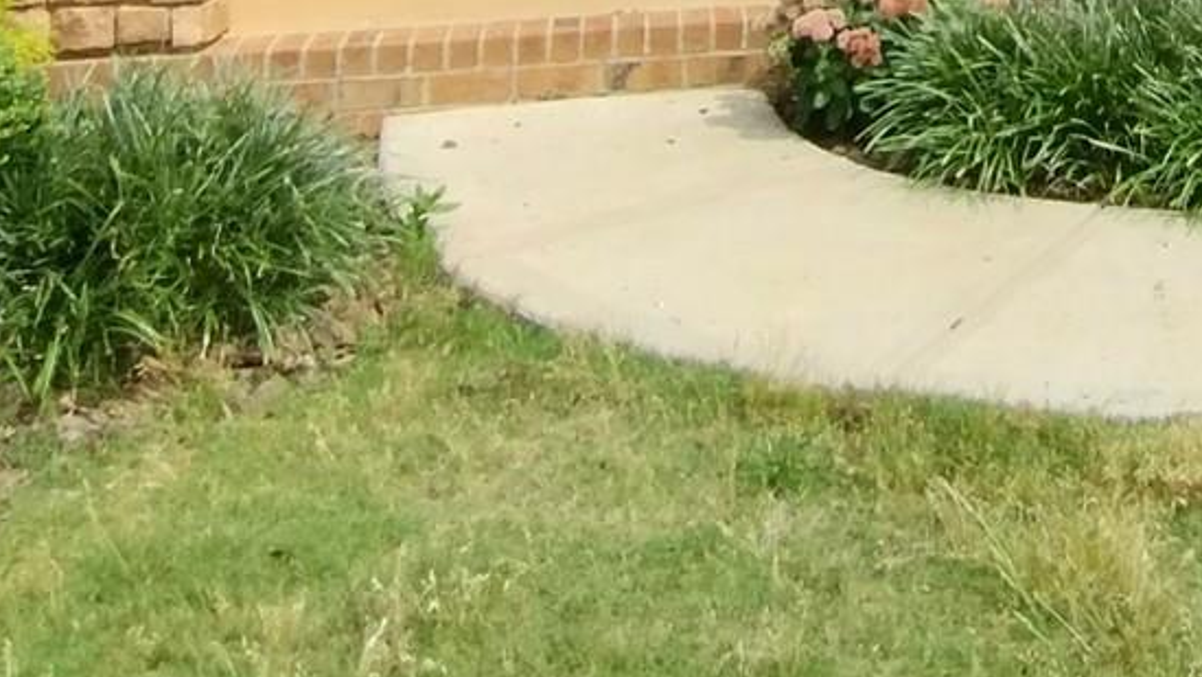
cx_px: 1136
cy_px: -705
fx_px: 2072
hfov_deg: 30.6
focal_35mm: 65
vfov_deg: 14.9
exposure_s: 1/1360
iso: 100
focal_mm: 1.66
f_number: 2.2
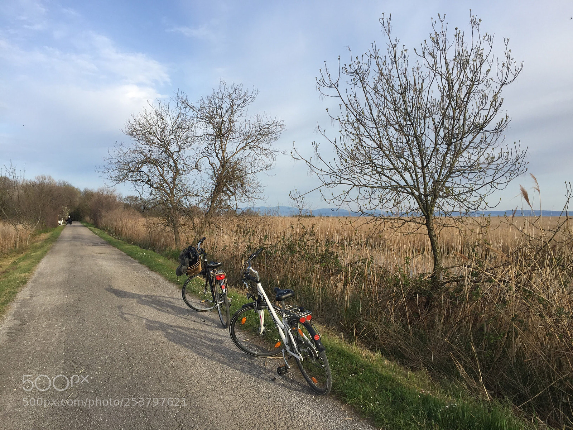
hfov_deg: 61.7
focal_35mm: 29
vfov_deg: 48.2
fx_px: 480
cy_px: 215
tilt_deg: -1.0
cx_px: 286
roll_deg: -0.3
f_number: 2.2
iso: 32
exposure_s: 1/1199
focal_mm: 4.15
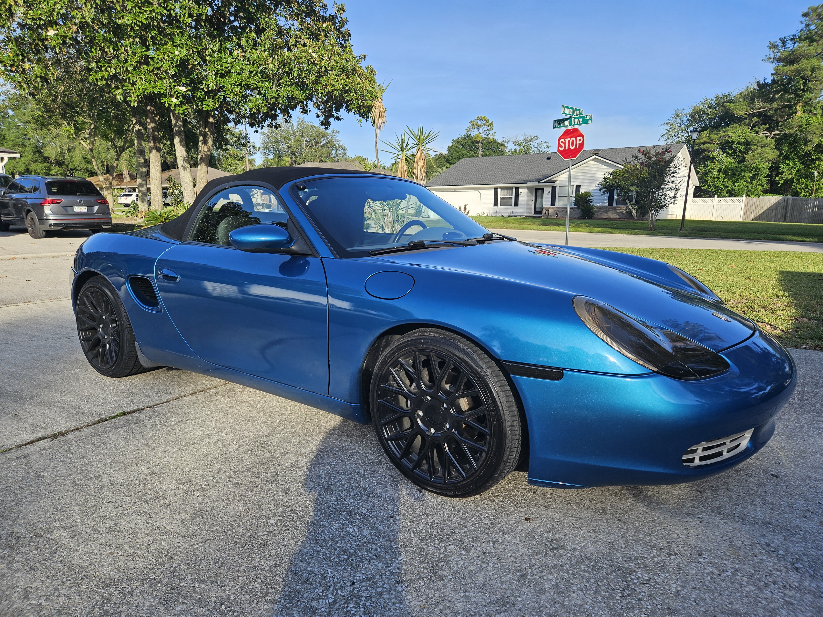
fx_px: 547
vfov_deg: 58.9
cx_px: 412
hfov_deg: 73.9
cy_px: 308
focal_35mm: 23
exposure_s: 1/944
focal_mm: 5.4
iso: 25
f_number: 1.8
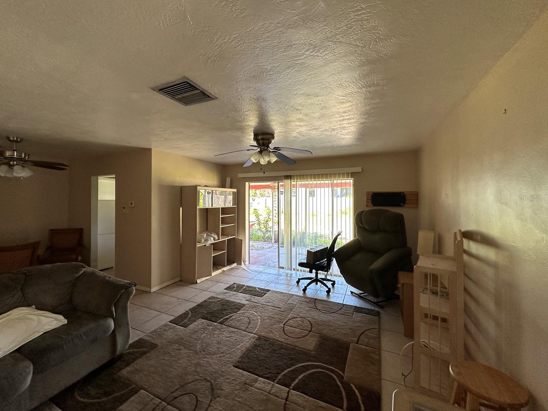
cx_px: 261
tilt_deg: +0.6
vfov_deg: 81.7
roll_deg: +0.5
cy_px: 197
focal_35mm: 15
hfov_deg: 98.1
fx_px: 237
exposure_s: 1/99
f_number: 2.2
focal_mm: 2.22
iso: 125
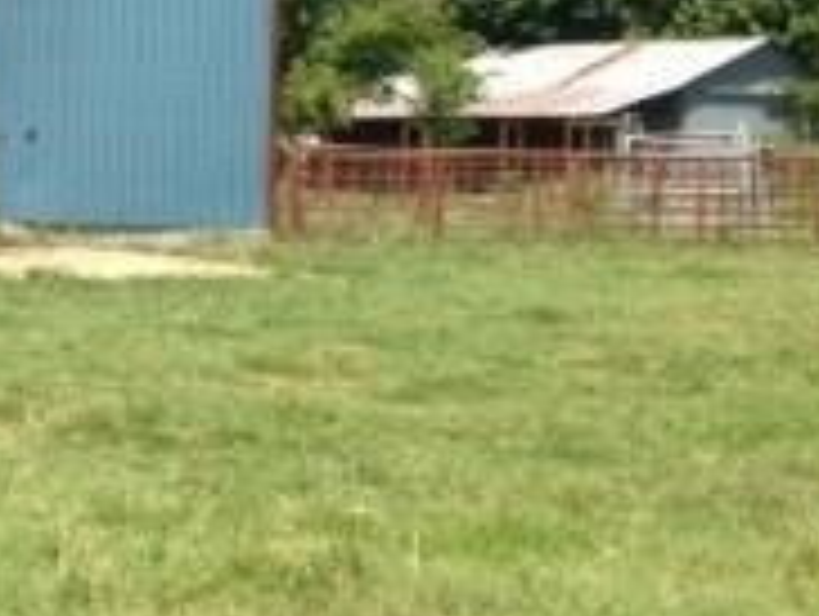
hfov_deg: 15.8
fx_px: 2748
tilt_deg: +2.6
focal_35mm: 116
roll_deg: -0.9
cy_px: 63
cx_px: -342
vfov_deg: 12.7
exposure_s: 1/1043
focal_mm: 4.12
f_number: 2.4
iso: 50
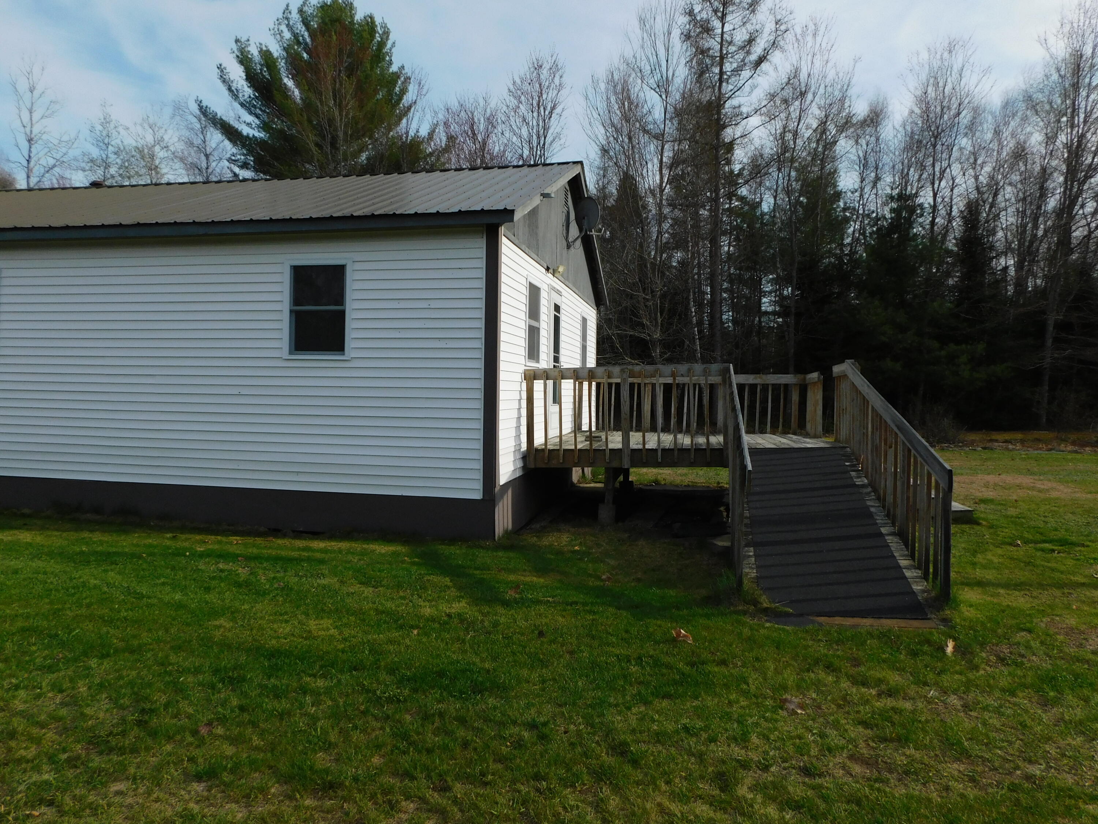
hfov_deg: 73.9
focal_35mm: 23
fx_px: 730
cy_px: 412
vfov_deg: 58.9
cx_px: 549
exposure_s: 1/500
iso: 125
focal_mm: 4
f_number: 6
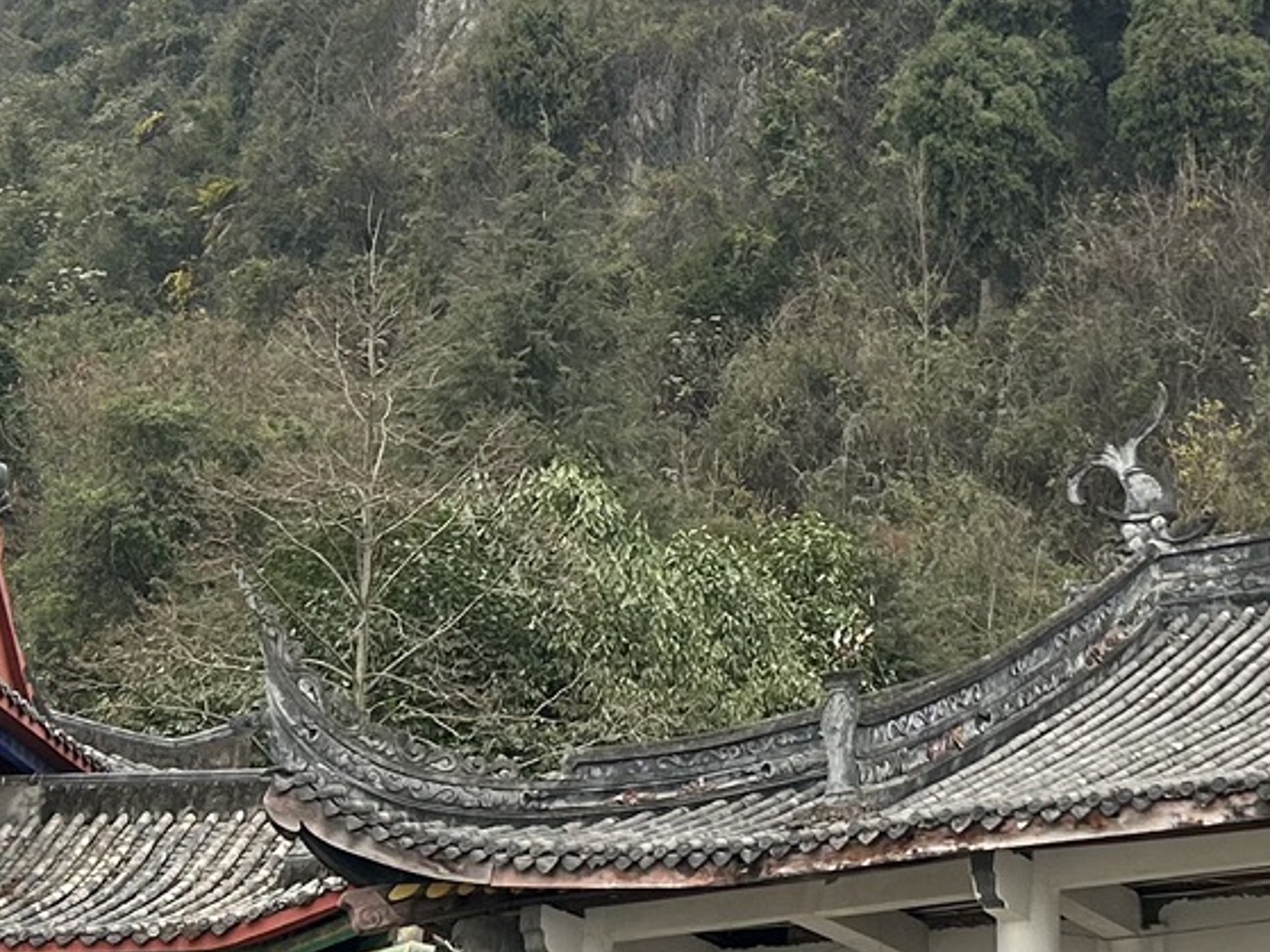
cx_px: 882
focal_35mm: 93
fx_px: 3411
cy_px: 202
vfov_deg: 15.8
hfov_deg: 21.0
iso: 40
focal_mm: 5.7
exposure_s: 1/261
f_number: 1.5
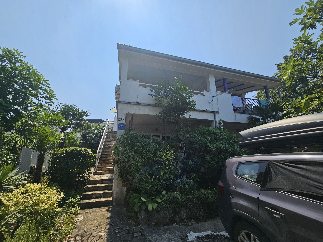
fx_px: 121
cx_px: 162
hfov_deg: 106.2
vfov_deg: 89.9
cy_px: 121
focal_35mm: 13
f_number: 2.2
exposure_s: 1/2671
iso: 50
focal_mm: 2.2
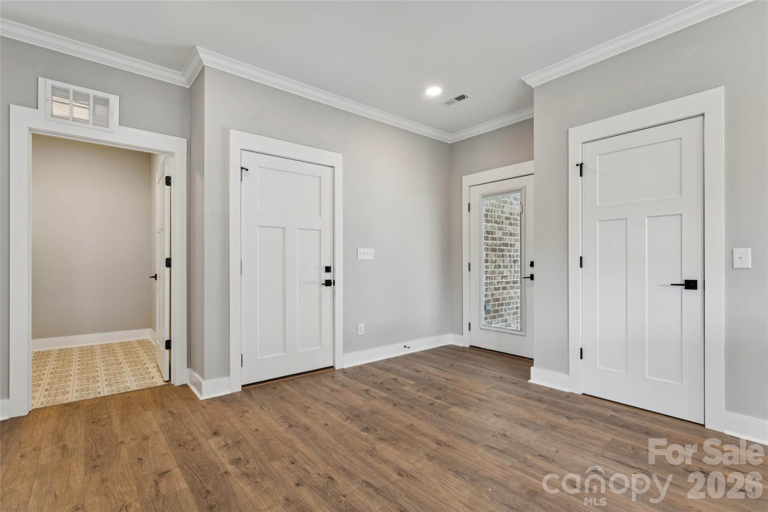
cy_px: 256
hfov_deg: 94.0
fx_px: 358
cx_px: 384
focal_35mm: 17
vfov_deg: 71.1
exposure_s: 1/3.33
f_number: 13
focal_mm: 16.8
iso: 100
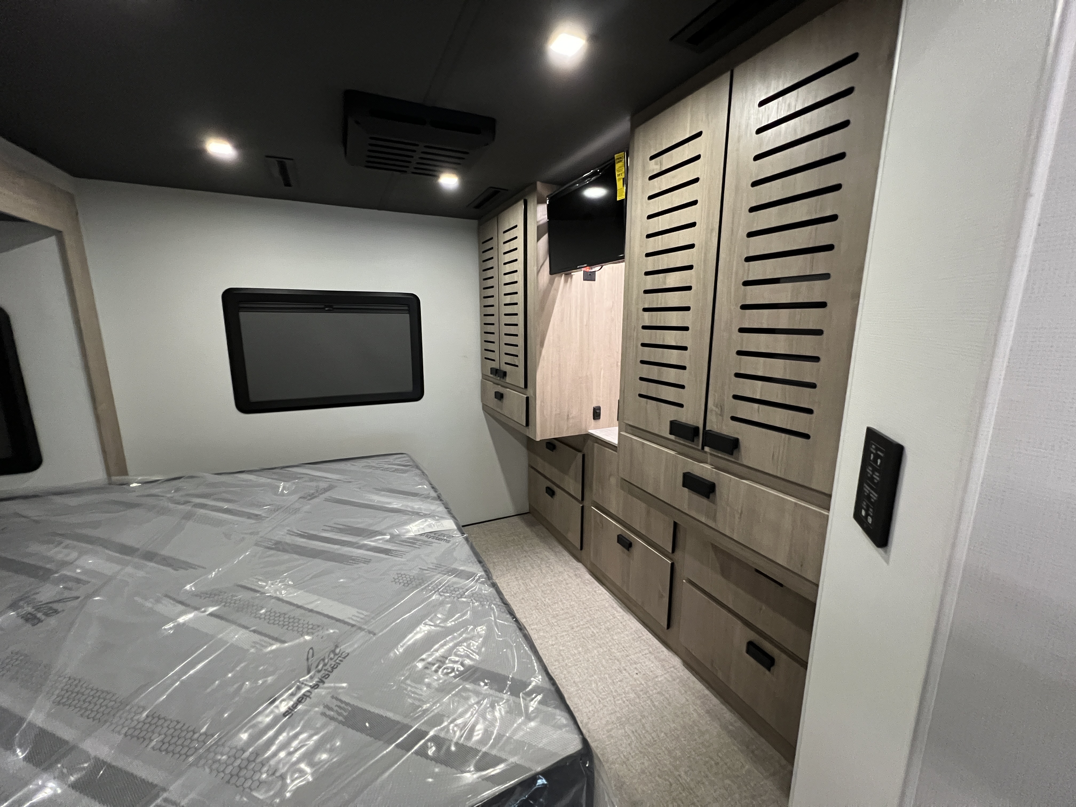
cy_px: 404
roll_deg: -0.1
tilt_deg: -10.2
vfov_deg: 89.9
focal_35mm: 13
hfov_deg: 106.2
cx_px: 538
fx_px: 404
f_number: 1.8
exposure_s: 1/60
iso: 800
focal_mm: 1.57
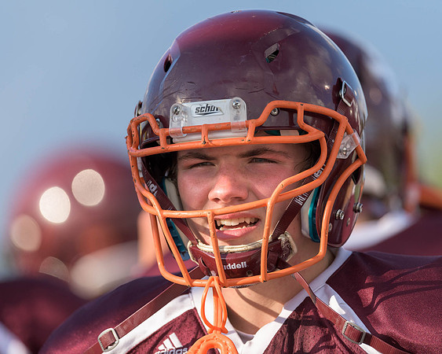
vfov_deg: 2.7
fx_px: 7364
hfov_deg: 3.4
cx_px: 214
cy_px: 177
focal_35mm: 563
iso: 400
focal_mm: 500
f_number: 4
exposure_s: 1/2500
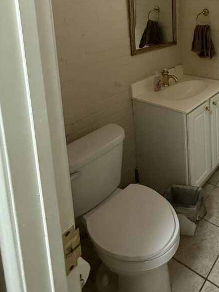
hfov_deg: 41.1
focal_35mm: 29
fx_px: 245
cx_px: 226
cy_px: 30
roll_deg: +1.2
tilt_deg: -7.3
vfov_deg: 54.0
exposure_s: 1/60
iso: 500
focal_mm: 2.22
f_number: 2.2
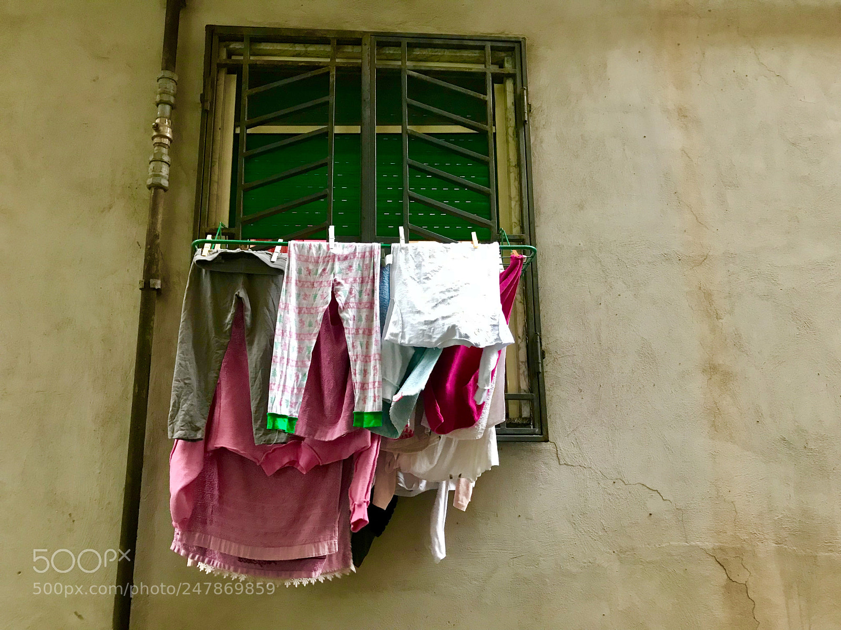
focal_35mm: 28
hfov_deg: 63.4
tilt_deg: +14.8
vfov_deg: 49.7
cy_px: 315
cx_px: 420
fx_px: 680
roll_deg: +1.0
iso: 100
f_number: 1.8
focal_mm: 3.99
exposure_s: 1/11
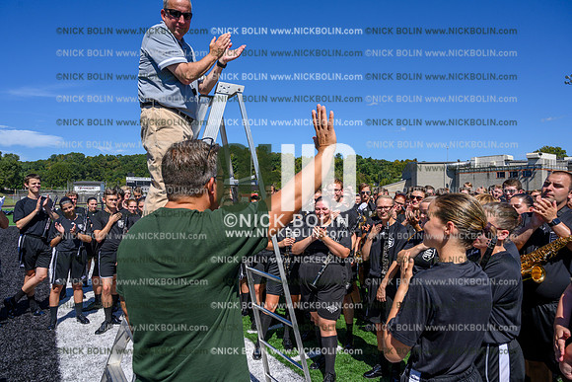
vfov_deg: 53.2
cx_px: 286
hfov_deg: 73.7
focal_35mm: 24
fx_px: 381
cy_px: 191
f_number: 8
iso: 160
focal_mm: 24
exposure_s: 1/640
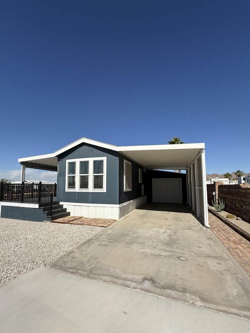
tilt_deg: +6.3
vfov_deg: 98.1
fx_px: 144
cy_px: 174
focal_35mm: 15
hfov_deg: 81.7
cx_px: 124
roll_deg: -0.2
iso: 50
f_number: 2.2
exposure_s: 1/5155
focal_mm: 2.22
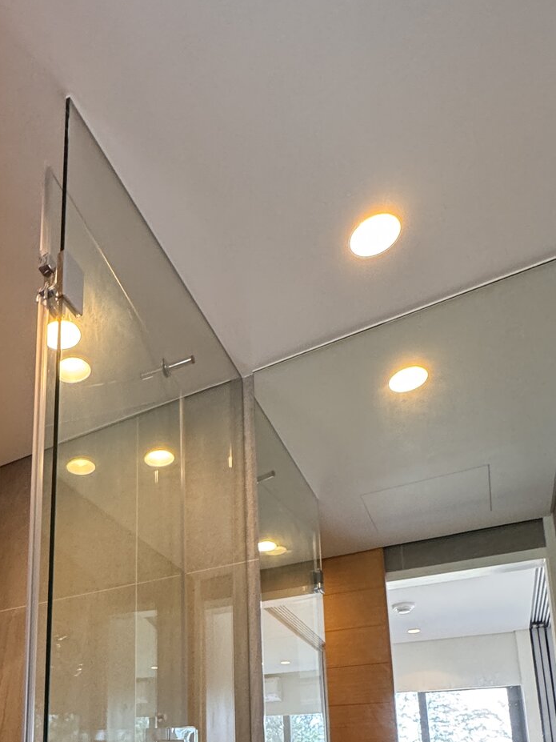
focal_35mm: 29
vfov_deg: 53.1
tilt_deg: +12.8
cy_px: 684
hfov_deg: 44.9
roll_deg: -0.9
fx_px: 621
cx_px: 82
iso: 320
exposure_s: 1/100
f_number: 2.2
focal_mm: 2.22
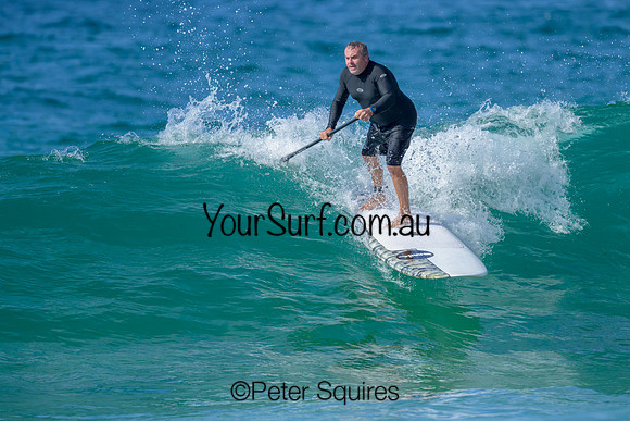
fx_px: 16890
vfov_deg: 1.4
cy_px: 168
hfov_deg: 2.1
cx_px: 343
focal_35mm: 965
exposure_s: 1/2000
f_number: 6.3
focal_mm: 800
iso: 360
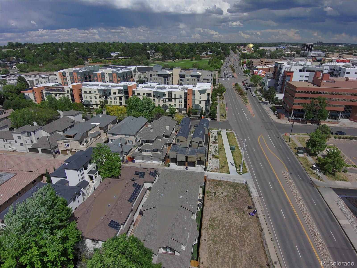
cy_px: 134
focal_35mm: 21
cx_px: 178
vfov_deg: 63.4
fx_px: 217
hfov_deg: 79.0
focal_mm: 3.7
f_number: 2.8
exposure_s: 1/143
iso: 100
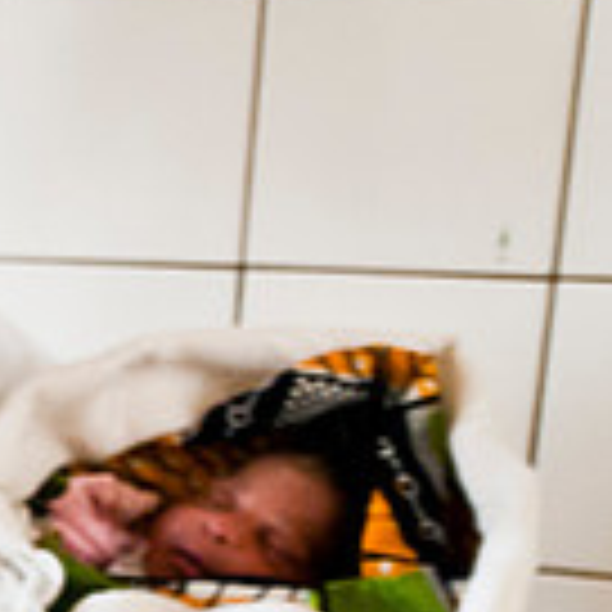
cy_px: 659
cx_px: -688
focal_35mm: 109
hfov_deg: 13.3
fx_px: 2180
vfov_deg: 15.6
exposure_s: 1/15
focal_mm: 20
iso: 400
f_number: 3.2
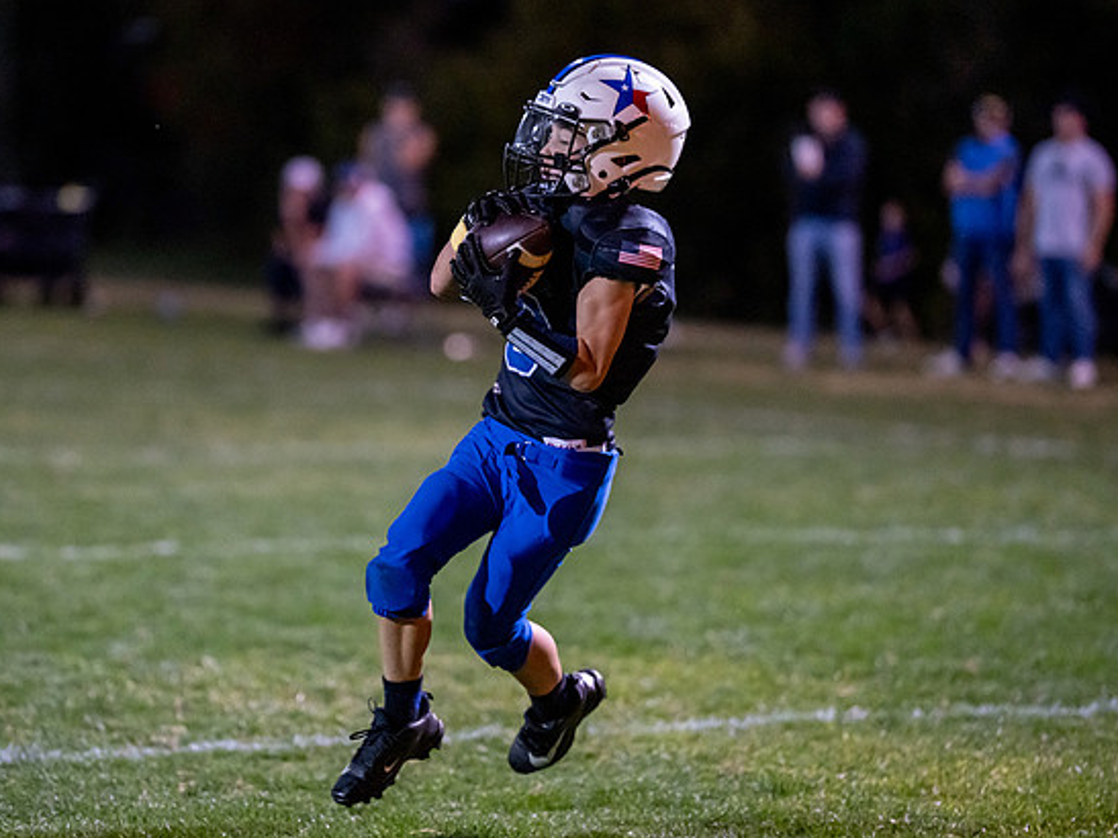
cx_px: 411
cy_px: 378
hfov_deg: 11.8
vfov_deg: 8.8
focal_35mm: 168
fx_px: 5425
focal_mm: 135
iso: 4000
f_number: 1.8
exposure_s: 1/800
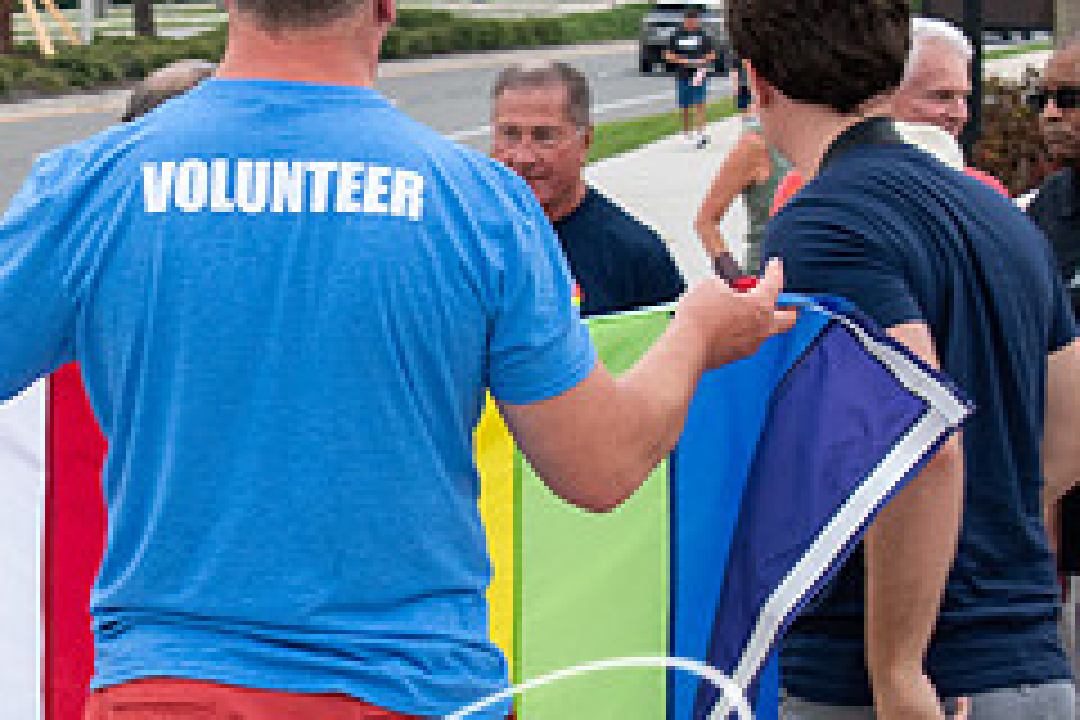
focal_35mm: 167
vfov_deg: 8.2
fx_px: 5010
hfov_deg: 12.2
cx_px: 117
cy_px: 484
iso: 400
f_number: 7.1
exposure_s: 1/200
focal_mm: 46
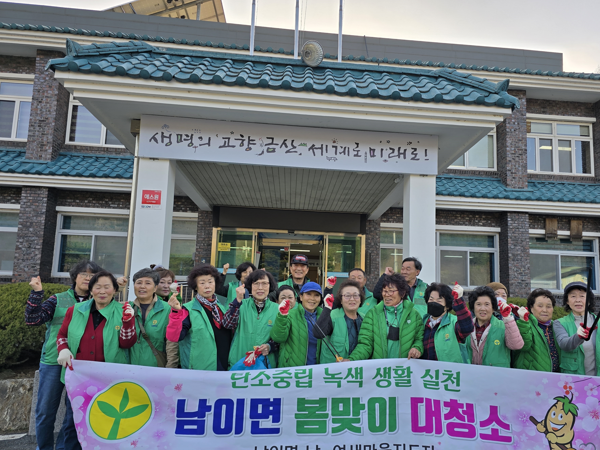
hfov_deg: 67.1
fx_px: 451
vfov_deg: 53.0
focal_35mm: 26
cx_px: 333
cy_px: 238
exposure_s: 1/399
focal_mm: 6.3
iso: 12
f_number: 1.7
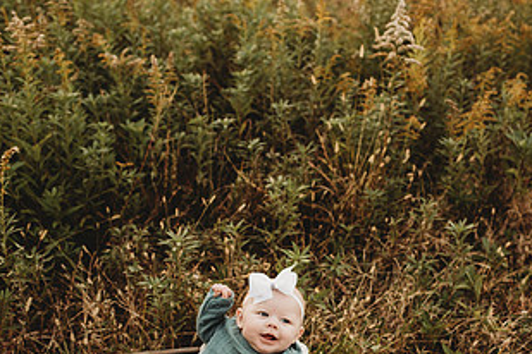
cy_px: 319
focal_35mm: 45
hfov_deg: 43.6
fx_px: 665
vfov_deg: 28.7
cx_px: 269
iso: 320
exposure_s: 1/800
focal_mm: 24
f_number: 2.8
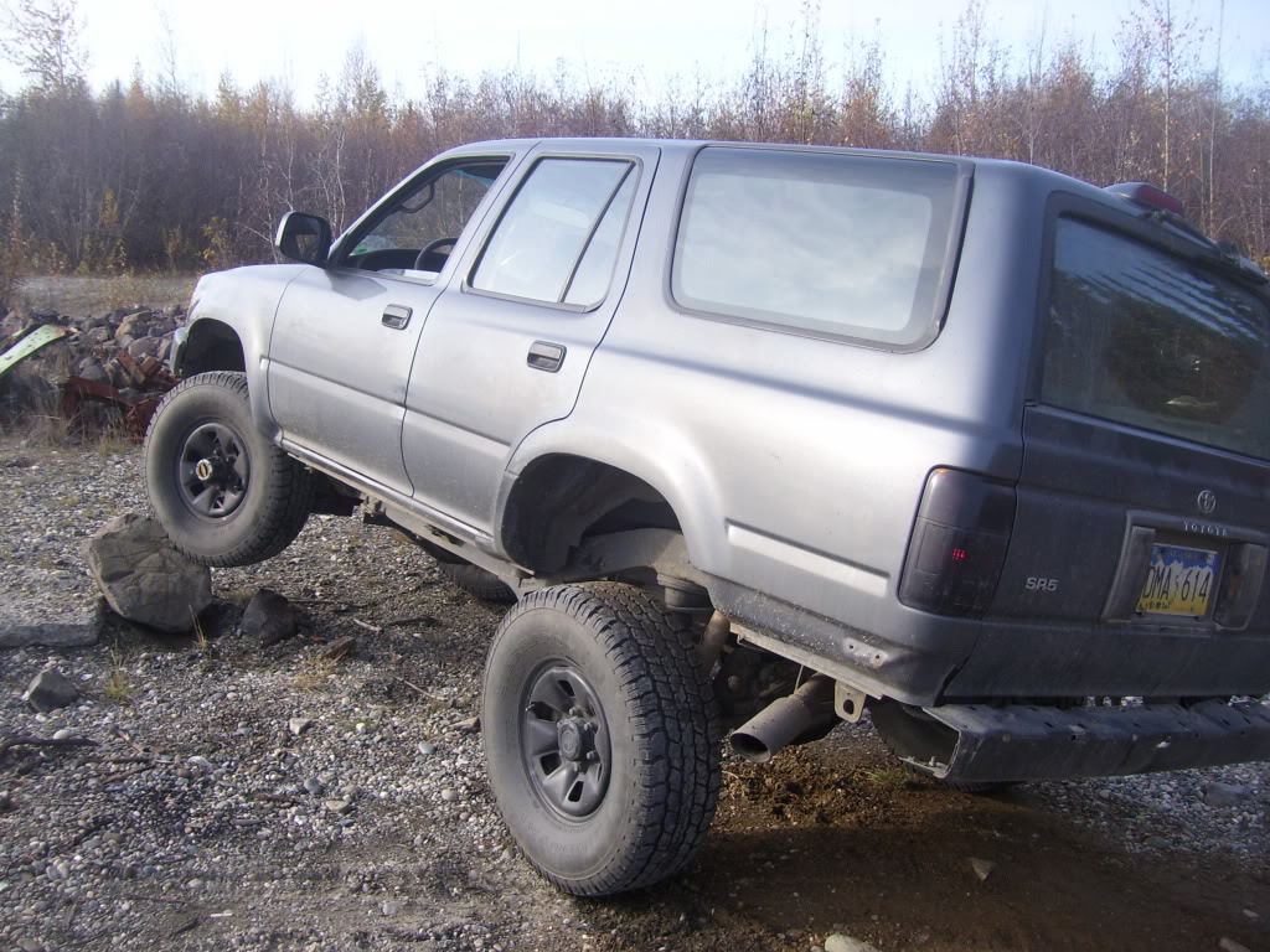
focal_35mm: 37
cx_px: 635
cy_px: 476
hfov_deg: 50.1
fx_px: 1357
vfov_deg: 38.7
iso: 80
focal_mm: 6
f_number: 2.7
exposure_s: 1/500
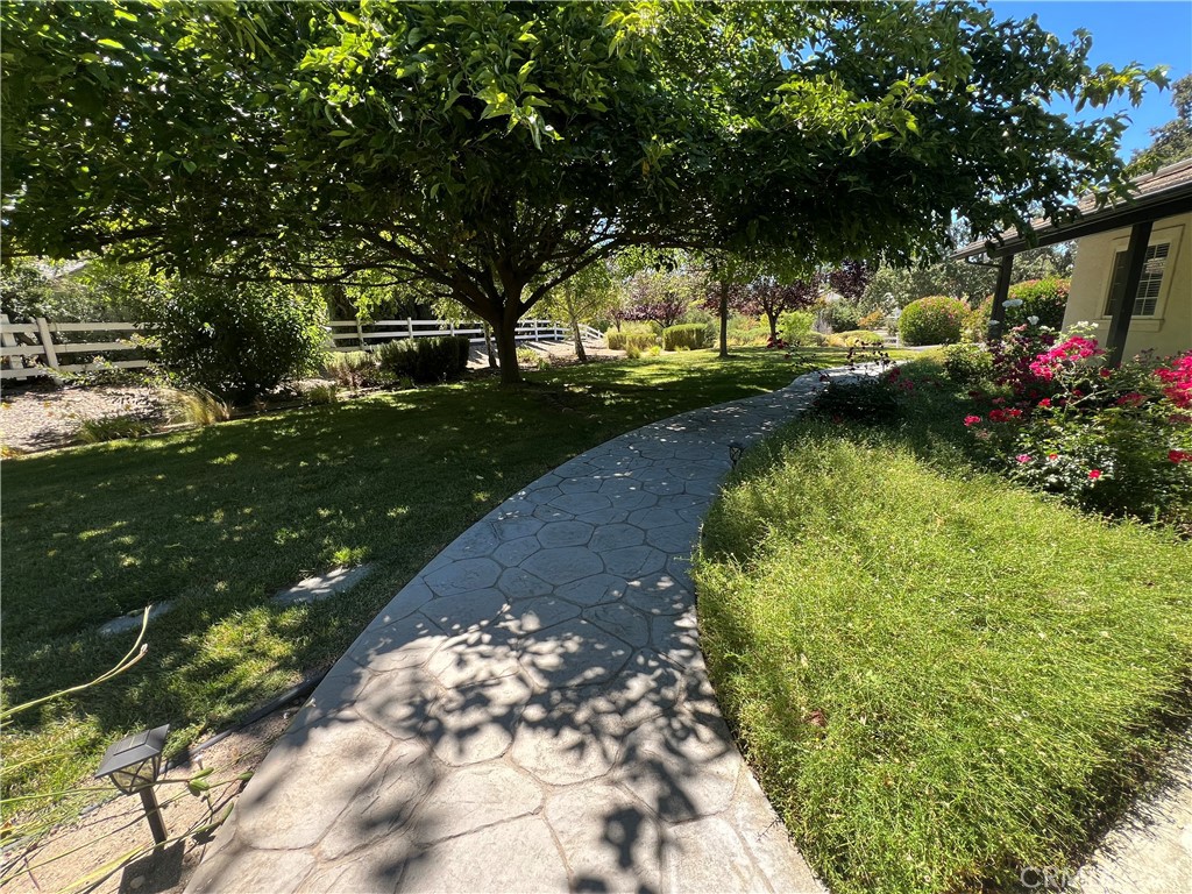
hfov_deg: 106.2
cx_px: 596
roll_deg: +1.5
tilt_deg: -15.0
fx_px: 448
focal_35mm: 13
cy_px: 447
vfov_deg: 89.9
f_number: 1.8
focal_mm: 1.57
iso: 32
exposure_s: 1/225
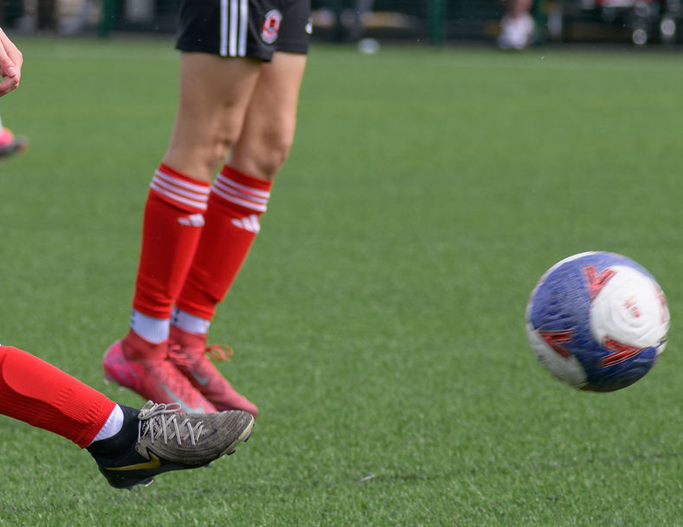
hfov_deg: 3.4
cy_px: -104
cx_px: -132
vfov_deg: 2.6
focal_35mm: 584
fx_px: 11642
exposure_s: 1/1600
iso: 400
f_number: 4.8
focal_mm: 155
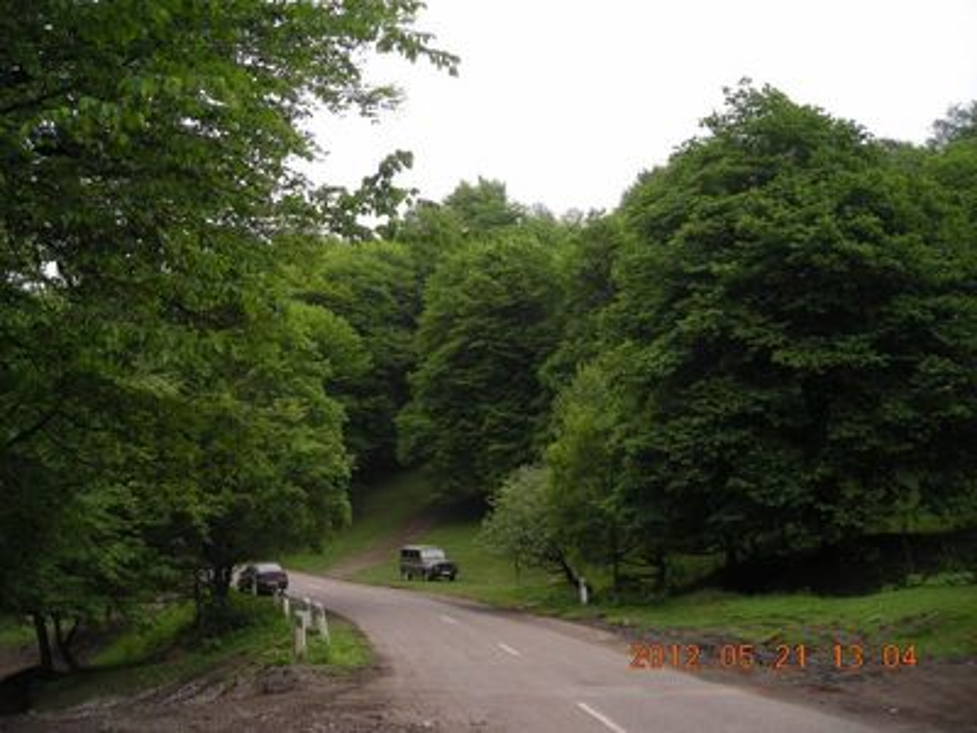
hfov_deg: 49.0
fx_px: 1073
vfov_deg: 37.7
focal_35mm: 38
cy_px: 366
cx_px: 488
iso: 50
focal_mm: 6.3
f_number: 3.2
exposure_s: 1/169
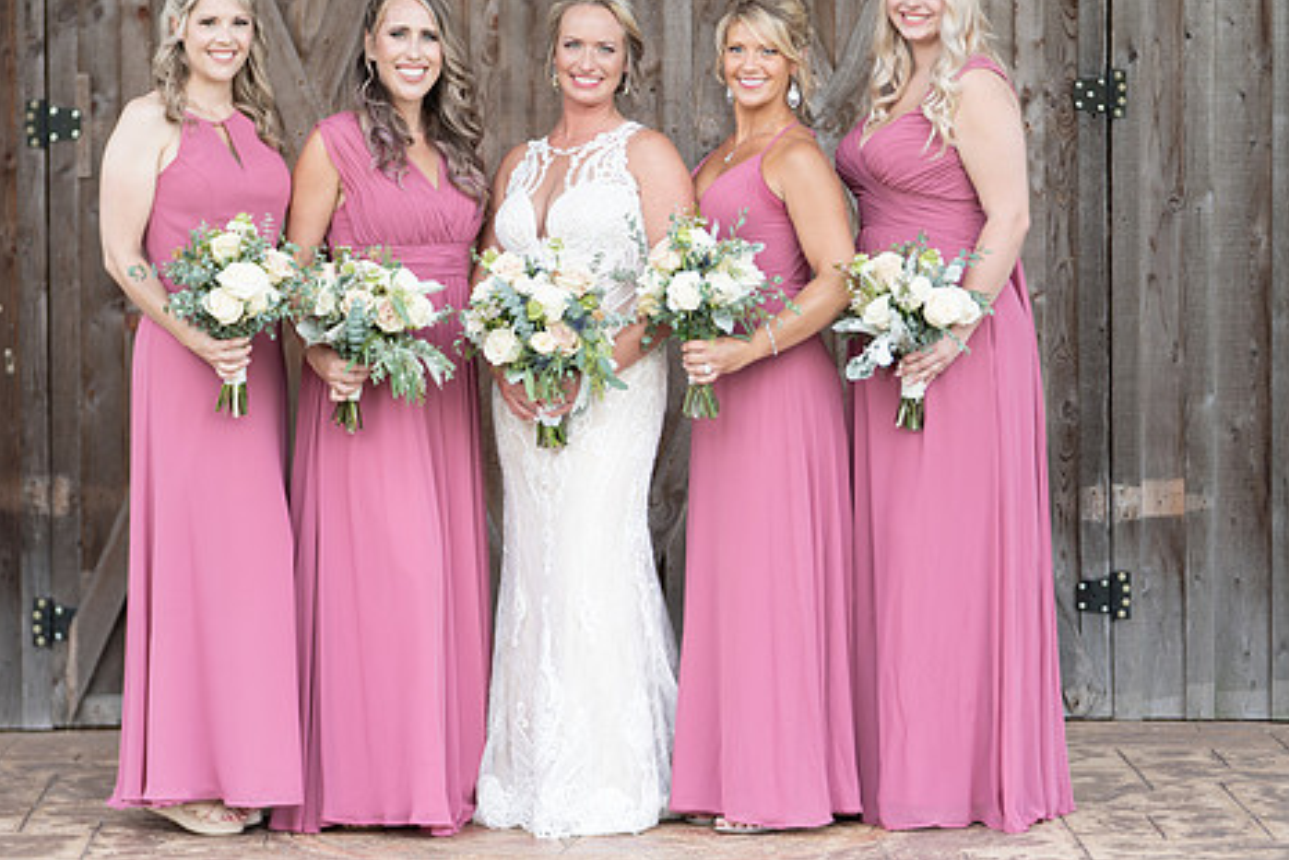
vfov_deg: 9.1
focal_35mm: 151
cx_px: 583
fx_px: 5408
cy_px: 313
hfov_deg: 13.6
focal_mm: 114
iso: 125
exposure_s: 1/250
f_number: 2.8
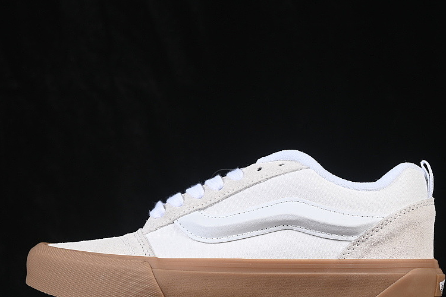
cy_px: 176
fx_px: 1338
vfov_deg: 12.7
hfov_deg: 18.9
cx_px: 234
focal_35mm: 108
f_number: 8
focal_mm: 50
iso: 160
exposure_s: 1/80
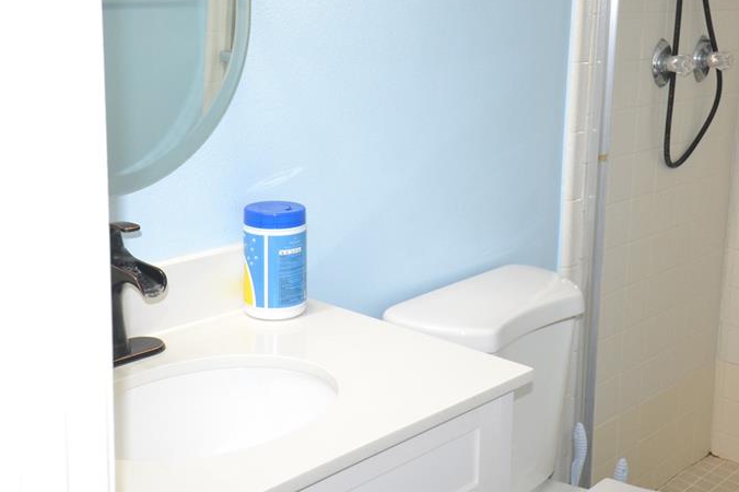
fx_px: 1026
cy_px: 183
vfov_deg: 26.9
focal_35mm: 50
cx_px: 413
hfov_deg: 39.6
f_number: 4.5
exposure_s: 1/60
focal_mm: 22
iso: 1250
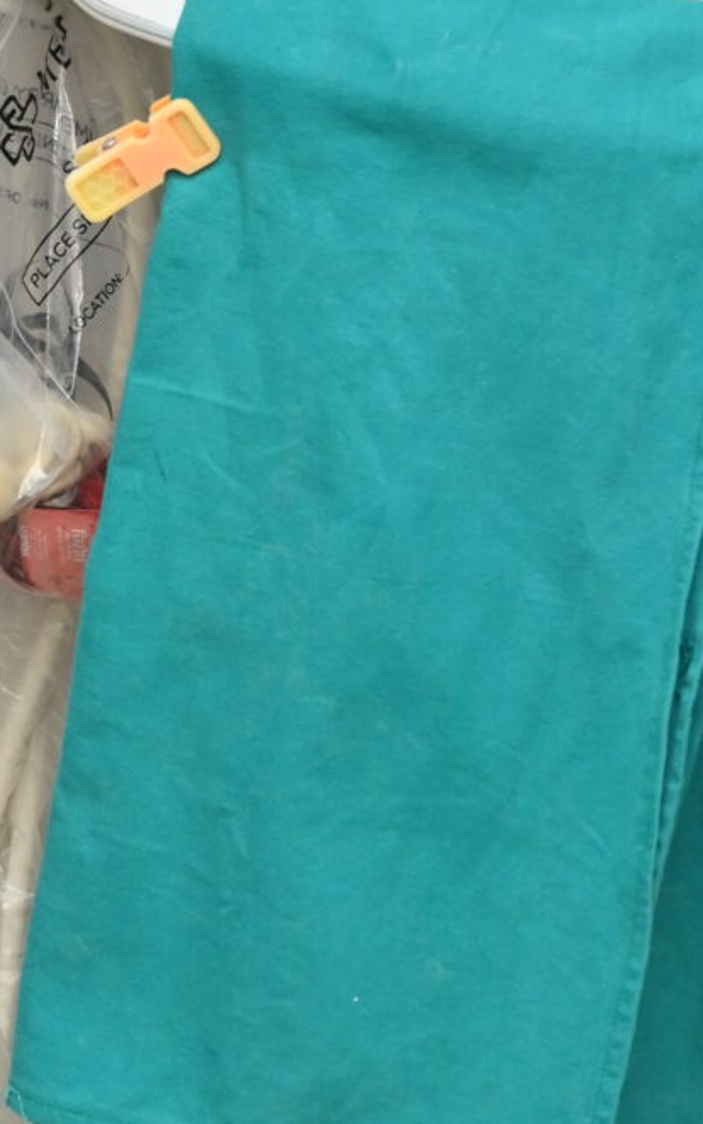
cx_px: 463
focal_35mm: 128
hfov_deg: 10.2
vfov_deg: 16.2
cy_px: 163
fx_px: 3921
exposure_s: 1/160
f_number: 5
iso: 400
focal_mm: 32.5
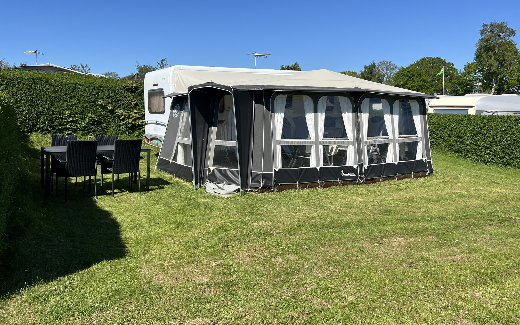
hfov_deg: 66.5
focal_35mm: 28
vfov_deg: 44.3
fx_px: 397
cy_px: 131
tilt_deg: -2.5
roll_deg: +0.0
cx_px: 258
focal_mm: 5.7
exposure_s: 1/4444
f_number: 1.5
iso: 50
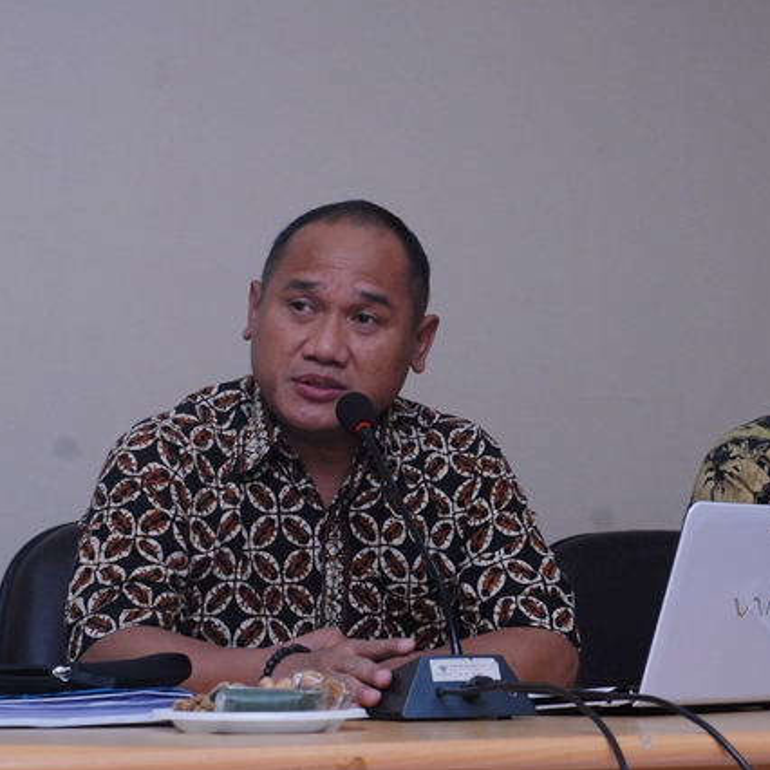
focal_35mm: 96
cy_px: 387
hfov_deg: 18.0
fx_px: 2416
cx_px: 535
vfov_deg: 18.1
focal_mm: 50
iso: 400
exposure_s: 1/60
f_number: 5.6
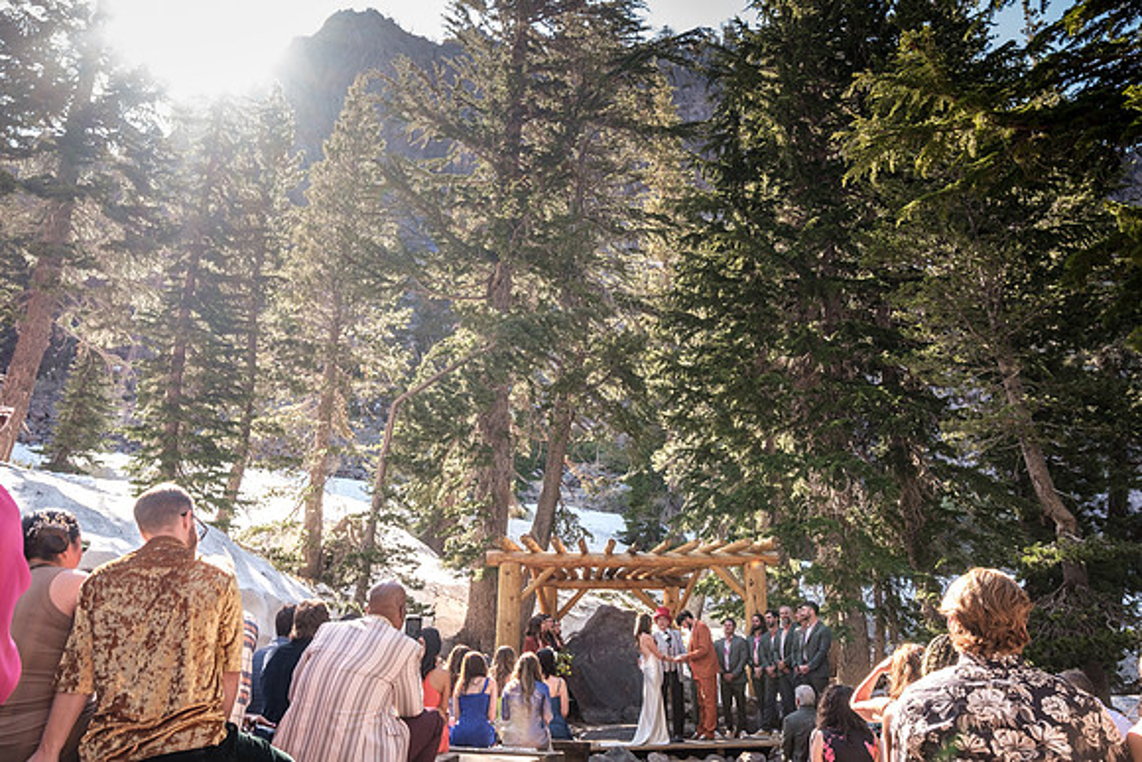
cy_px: 381
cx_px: 571
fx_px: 888
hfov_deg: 65.5
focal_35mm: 28
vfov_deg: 46.4
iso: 250
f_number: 5.6
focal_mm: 18
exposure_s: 1/100
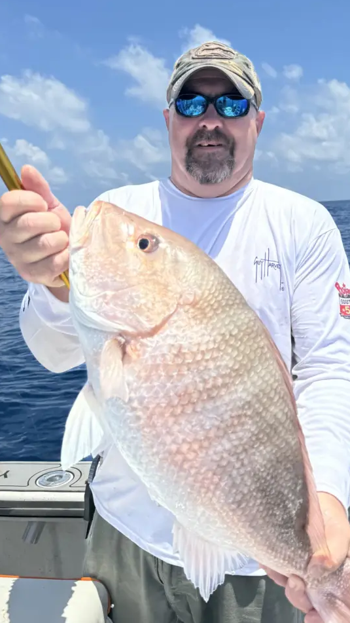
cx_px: 208
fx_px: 544
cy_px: 316
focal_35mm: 33
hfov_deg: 35.5
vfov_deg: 59.5
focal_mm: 6.76
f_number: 1.78
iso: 80
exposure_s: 1/4608
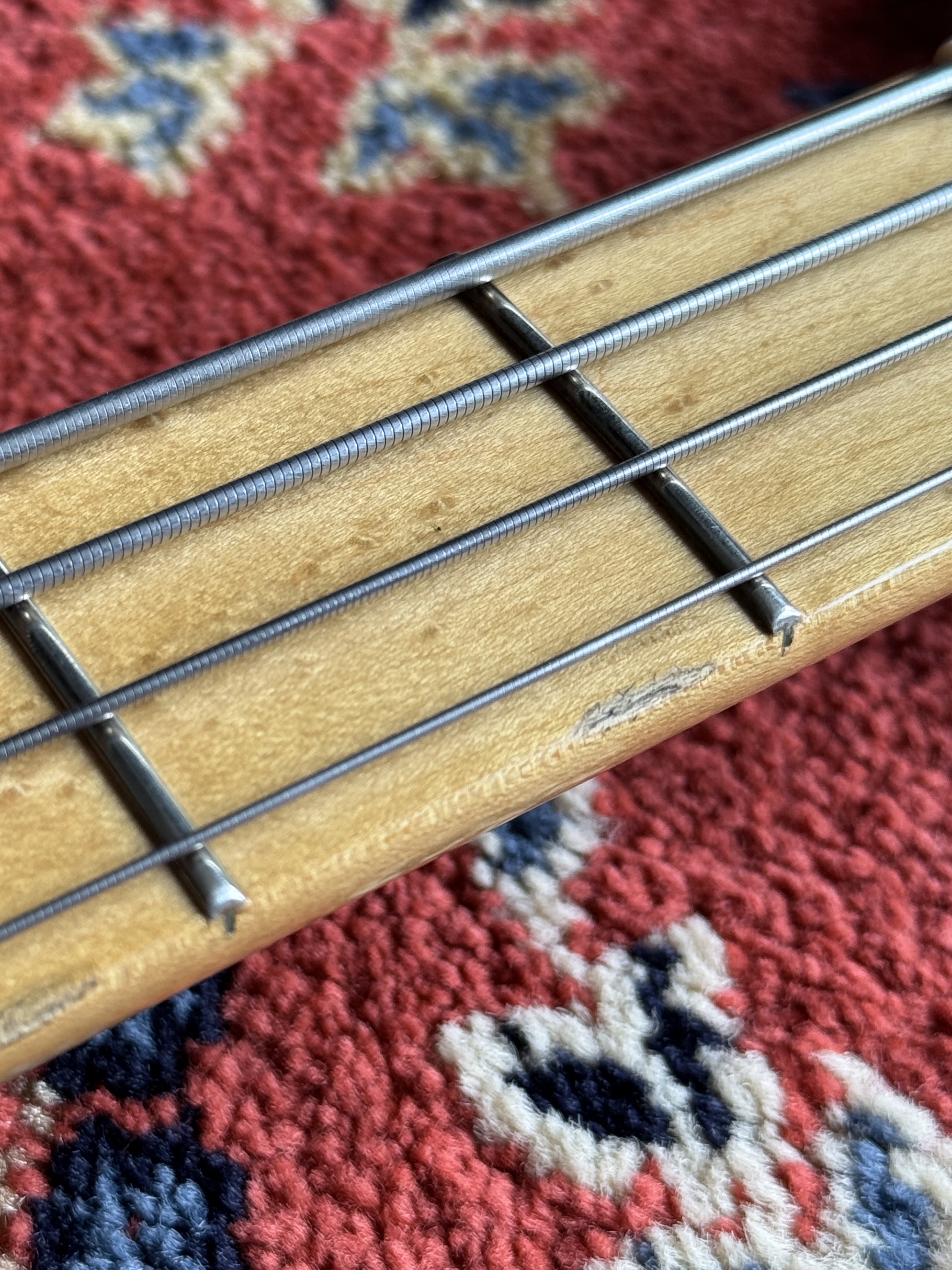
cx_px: 321
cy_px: 675
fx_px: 2677
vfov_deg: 26.7
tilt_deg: -50.0
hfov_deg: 20.1
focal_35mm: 73
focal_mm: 6.76
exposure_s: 1/85
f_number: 1.78
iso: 100
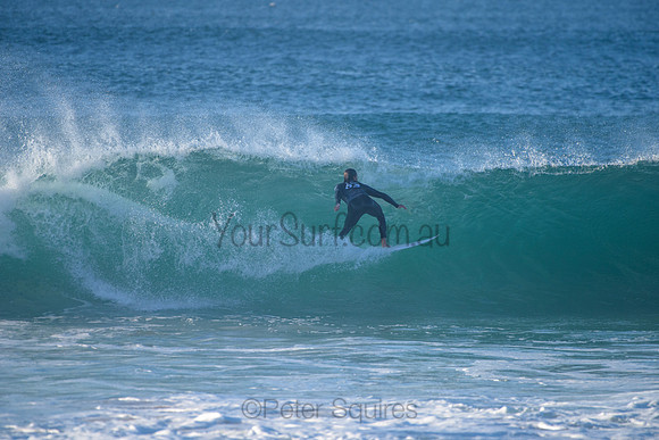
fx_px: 9881
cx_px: 330
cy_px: 210
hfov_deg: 3.8
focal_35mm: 540
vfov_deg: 2.5
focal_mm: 500
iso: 500
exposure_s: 1/2000
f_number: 5.6
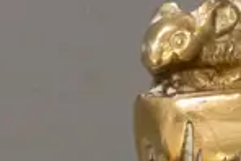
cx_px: 26
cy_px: 462
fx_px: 2412
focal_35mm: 360
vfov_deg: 3.7
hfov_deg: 5.7
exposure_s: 1/160
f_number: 5.6
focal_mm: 25
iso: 3200
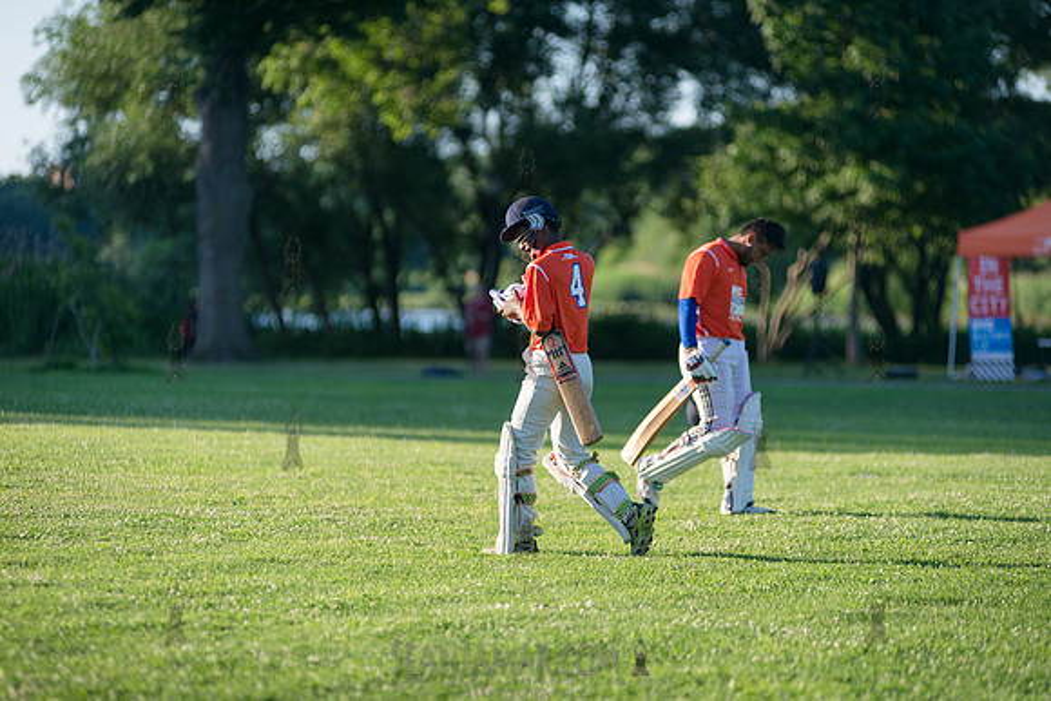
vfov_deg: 6.9
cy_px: 350
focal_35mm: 200
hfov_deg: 10.3
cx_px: 526
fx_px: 5840
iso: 400
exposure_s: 1/3200
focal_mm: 200
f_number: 2.8
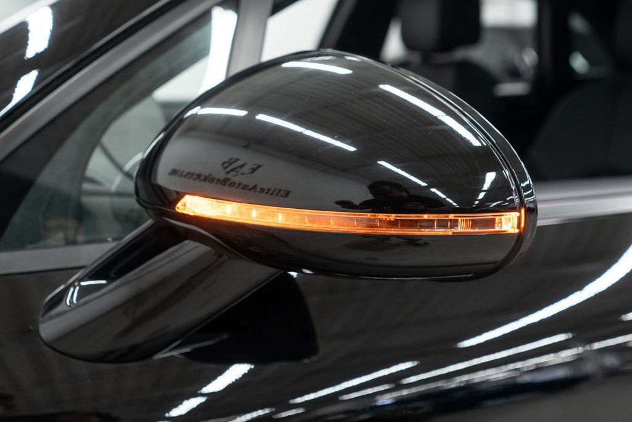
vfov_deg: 31.9
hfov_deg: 46.4
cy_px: 211
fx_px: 737
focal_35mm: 42
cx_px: 316
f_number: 3.2
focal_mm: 28
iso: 500
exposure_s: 1/50
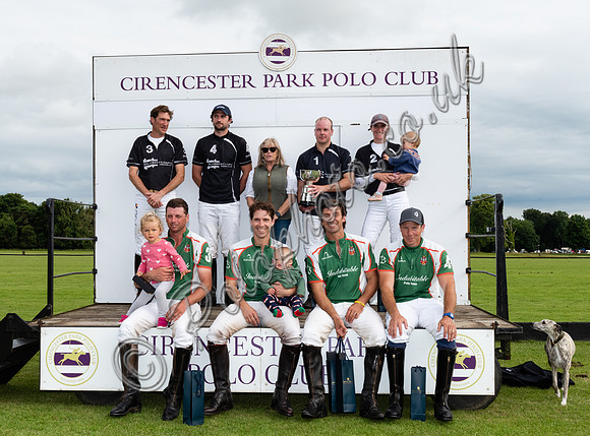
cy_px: 234
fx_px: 771
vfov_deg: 31.6
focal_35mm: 45
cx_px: 260
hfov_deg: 41.8
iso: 640
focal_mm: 38
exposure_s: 1/250
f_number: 16
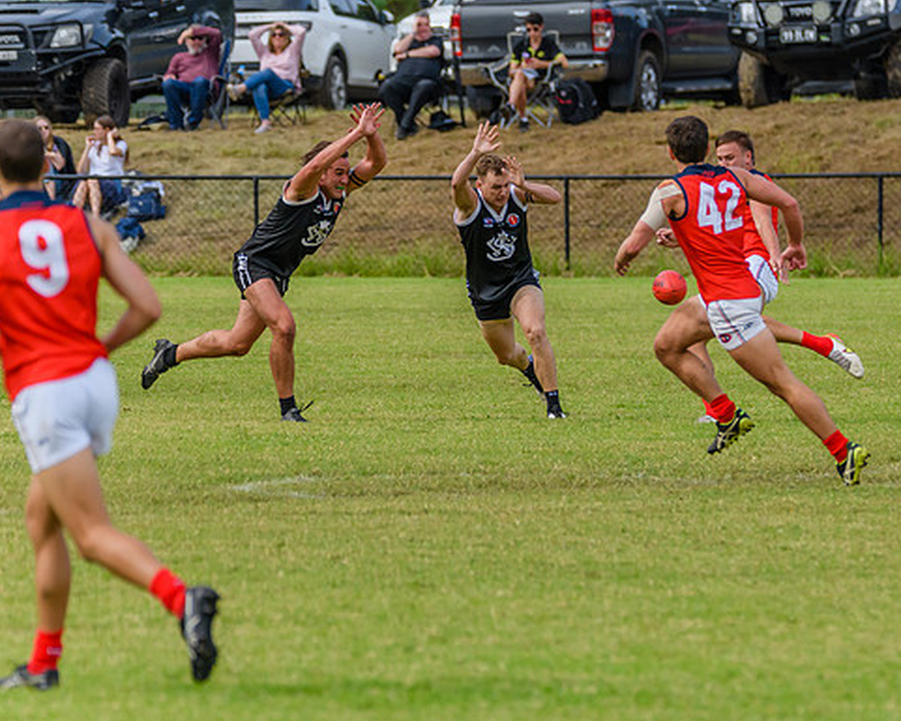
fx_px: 14829
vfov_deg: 2.8
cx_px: 629
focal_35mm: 556
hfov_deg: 3.5
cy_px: 300
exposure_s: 1/2000
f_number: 5.6
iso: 900
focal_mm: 320
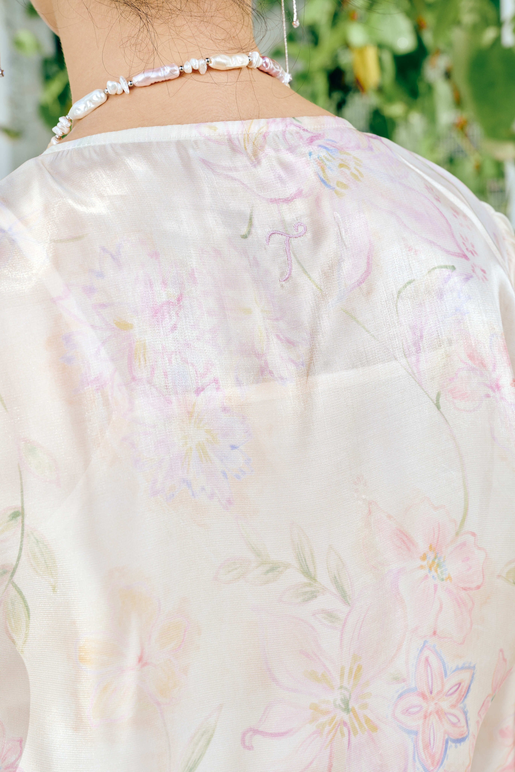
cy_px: 386
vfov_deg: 27.0
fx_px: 1609
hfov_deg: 18.2
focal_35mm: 75
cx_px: 258
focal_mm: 75
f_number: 10
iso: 125
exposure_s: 1/125
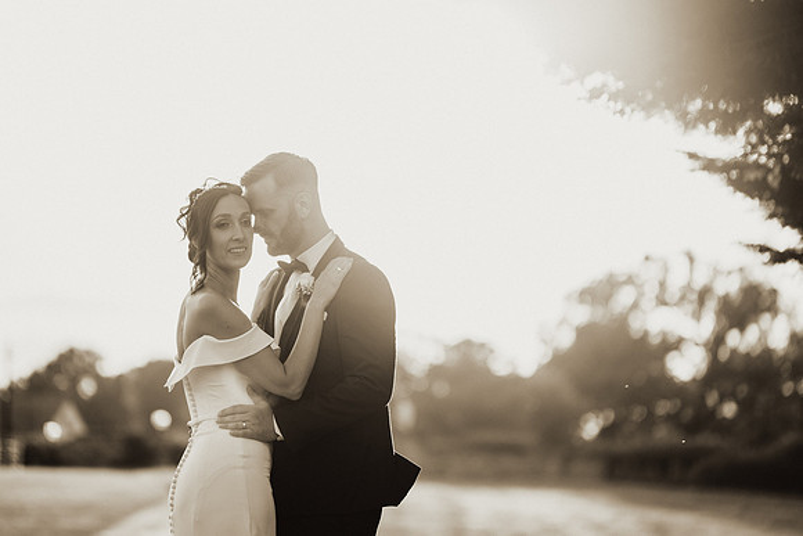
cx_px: 345
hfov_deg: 12.0
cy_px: 230
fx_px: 3815
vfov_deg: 8.0
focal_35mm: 171
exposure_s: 1/320
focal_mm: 150
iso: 100
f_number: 2.8
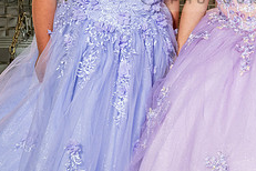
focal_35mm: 113
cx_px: 226
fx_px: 803
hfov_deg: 17.8
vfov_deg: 11.9
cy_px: -15
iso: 640
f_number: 5.6
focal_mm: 45
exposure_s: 1/125
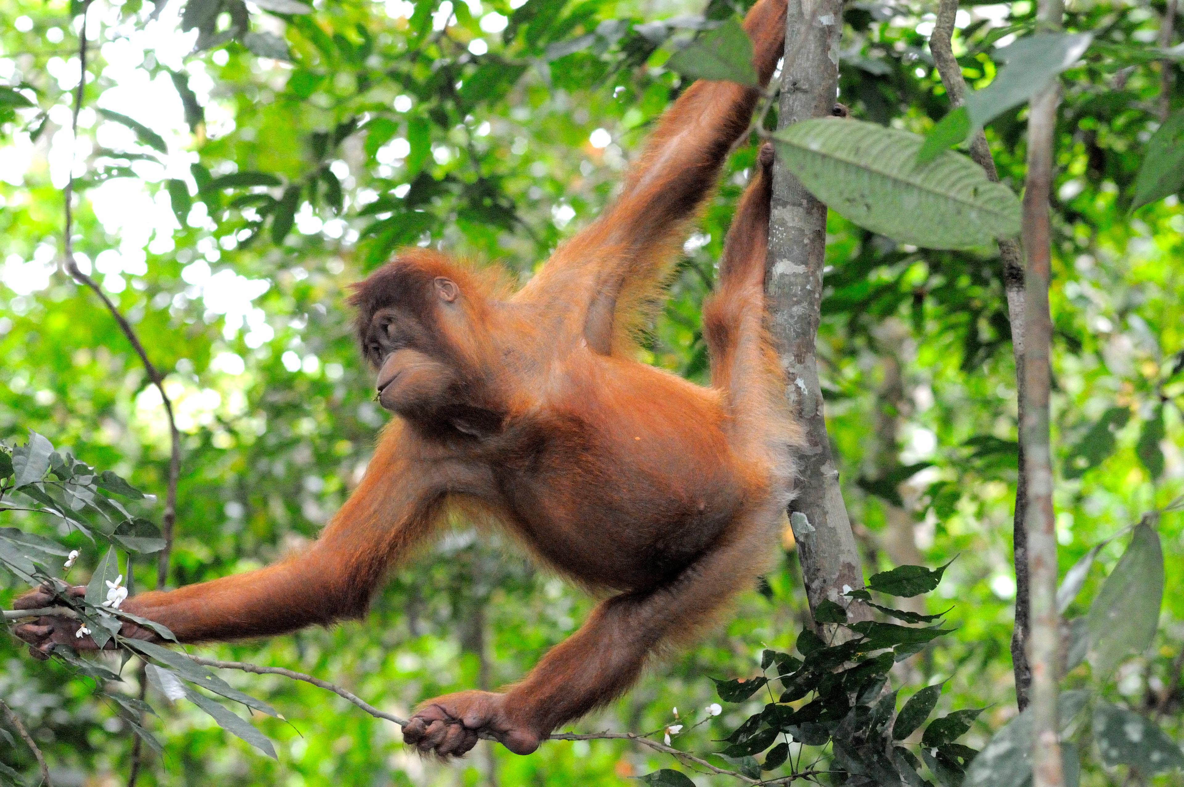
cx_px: 592
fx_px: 5173
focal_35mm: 158
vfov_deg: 8.7
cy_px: 394
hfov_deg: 13.1
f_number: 4
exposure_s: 1/250
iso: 2500
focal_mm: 105
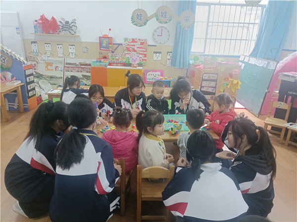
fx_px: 223
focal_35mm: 26
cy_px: 111
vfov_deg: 53.1
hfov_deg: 67.3
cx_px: 148
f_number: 1.8
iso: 1022
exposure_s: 1/33.3
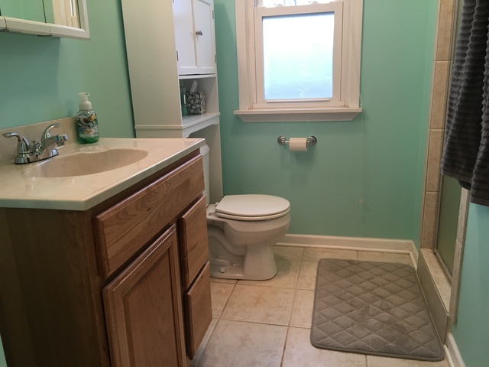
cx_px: 244
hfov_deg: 61.7
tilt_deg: -15.7
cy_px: 184
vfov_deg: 48.2
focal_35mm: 29
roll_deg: +1.4
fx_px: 410
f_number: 2.2
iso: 40
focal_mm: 4.15
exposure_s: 1/30
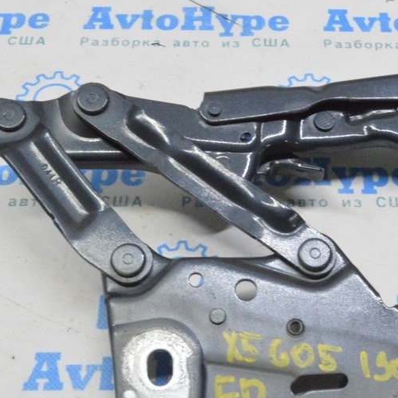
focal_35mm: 78
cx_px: 306
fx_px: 1015
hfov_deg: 22.0
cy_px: 217
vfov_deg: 22.2
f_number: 20
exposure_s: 1/20
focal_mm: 30
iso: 6400
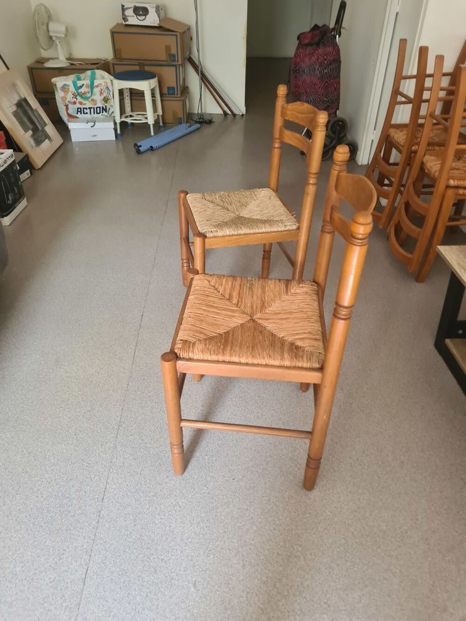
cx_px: 233
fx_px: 467
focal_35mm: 26
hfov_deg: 53.1
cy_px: 310
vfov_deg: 67.3
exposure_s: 1/50
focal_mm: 5.4
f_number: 1.8
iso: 200
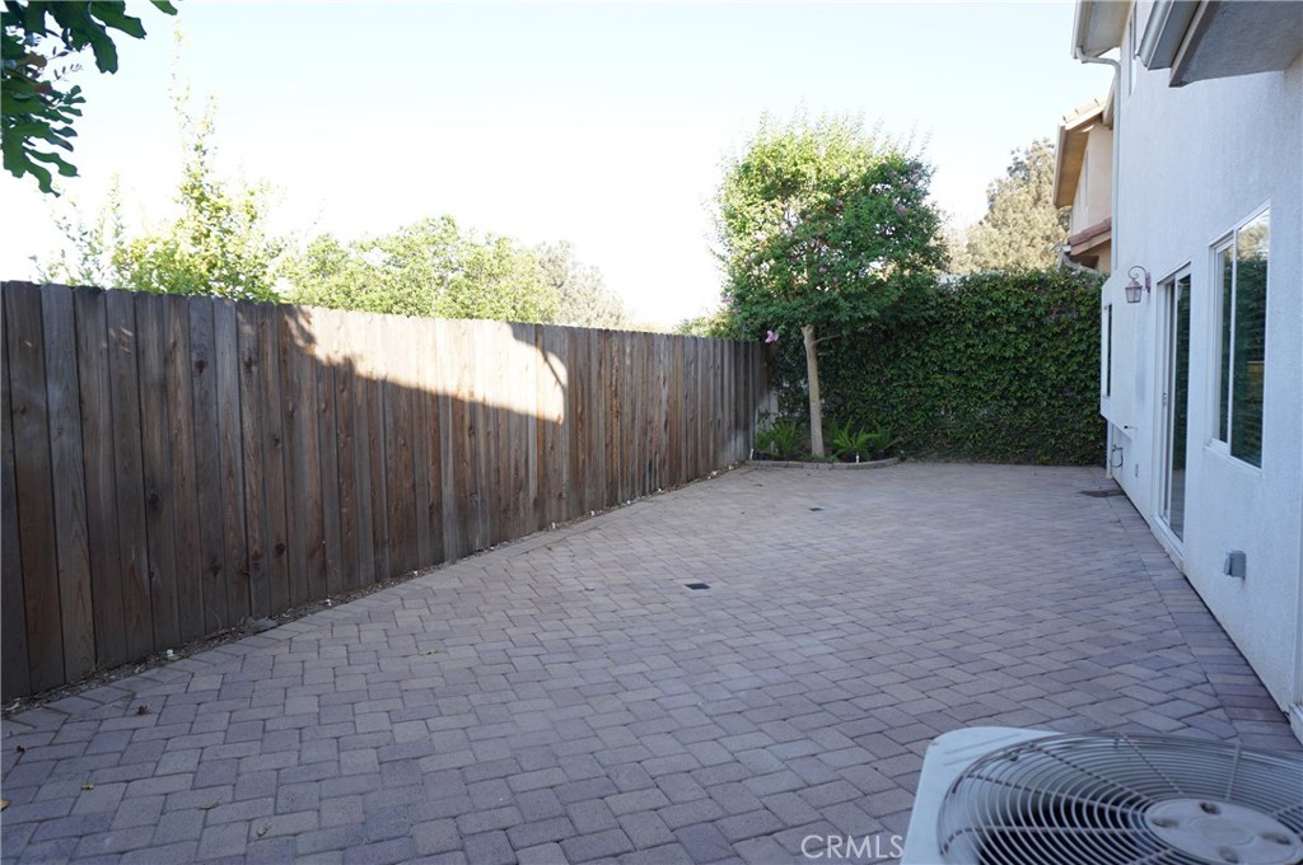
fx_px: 868
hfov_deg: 73.8
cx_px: 652
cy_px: 432
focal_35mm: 24
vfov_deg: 53.0
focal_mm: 16
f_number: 5.6
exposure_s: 1/80
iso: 100
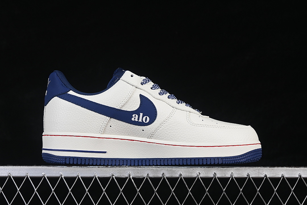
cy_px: 102
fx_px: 640
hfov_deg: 27.0
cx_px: 154
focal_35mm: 75
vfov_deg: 18.2
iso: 160
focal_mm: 50
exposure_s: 1/80
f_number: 8
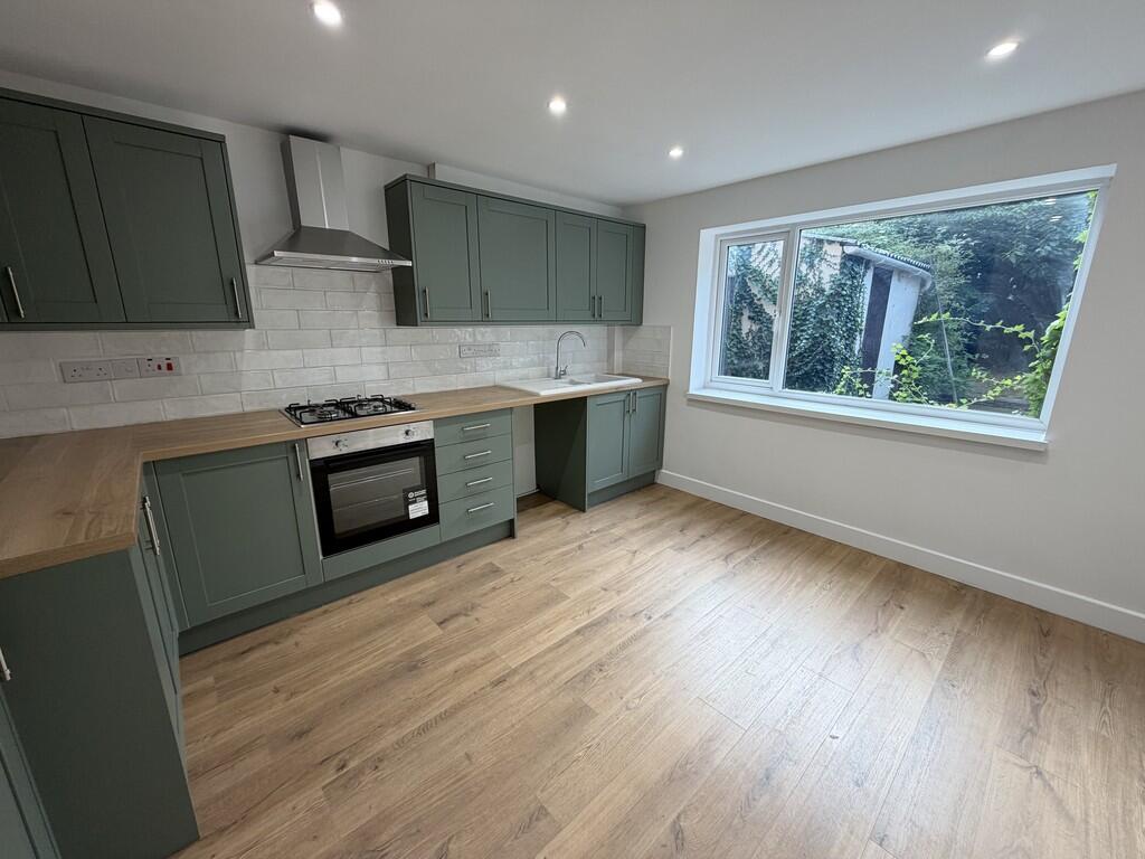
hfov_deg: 102.1
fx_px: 463
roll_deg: +0.5
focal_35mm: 14
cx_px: 572
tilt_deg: -13.1
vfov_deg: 85.7
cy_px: 430
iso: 64
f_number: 2.2
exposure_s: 1/100
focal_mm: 2.22
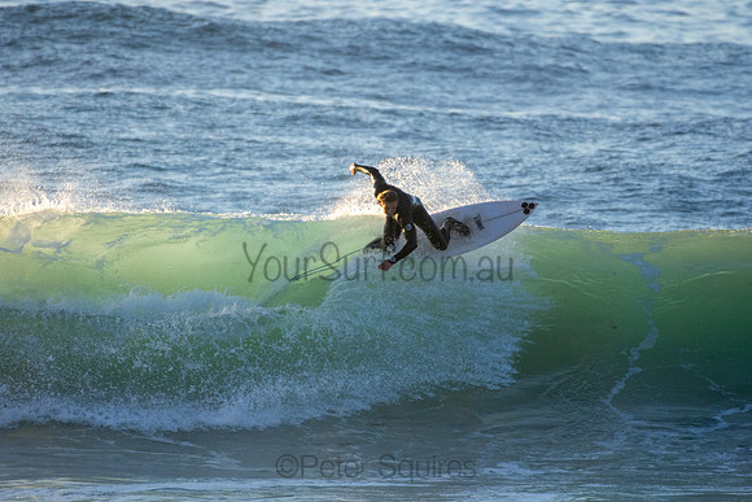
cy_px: 251
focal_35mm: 750
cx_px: 376
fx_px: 15670
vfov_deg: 1.8
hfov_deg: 2.7
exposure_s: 1/2000
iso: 900
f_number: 5.6
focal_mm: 500
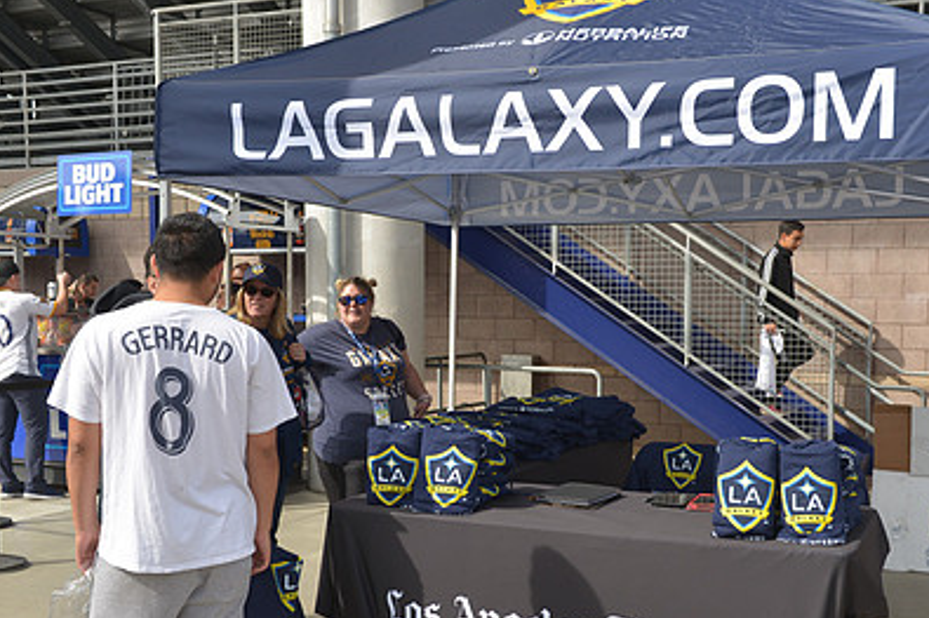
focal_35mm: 47
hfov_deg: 41.8
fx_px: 1212
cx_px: 527
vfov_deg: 28.5
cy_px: 403
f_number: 5.6
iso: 200
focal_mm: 32
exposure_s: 1/640
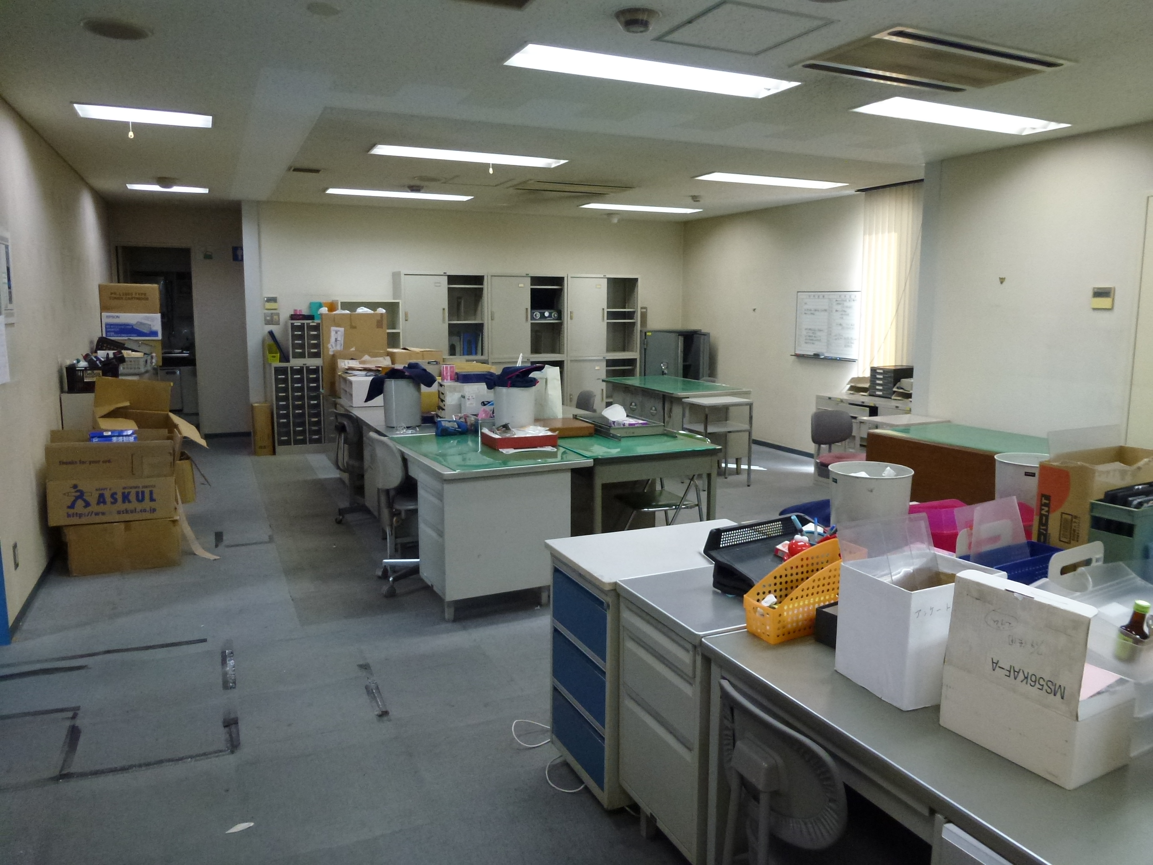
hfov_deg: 71.6
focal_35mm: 24
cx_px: 576
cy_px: 432
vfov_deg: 56.8
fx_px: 799
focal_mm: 4.3
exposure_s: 1/60
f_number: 3.3
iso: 320
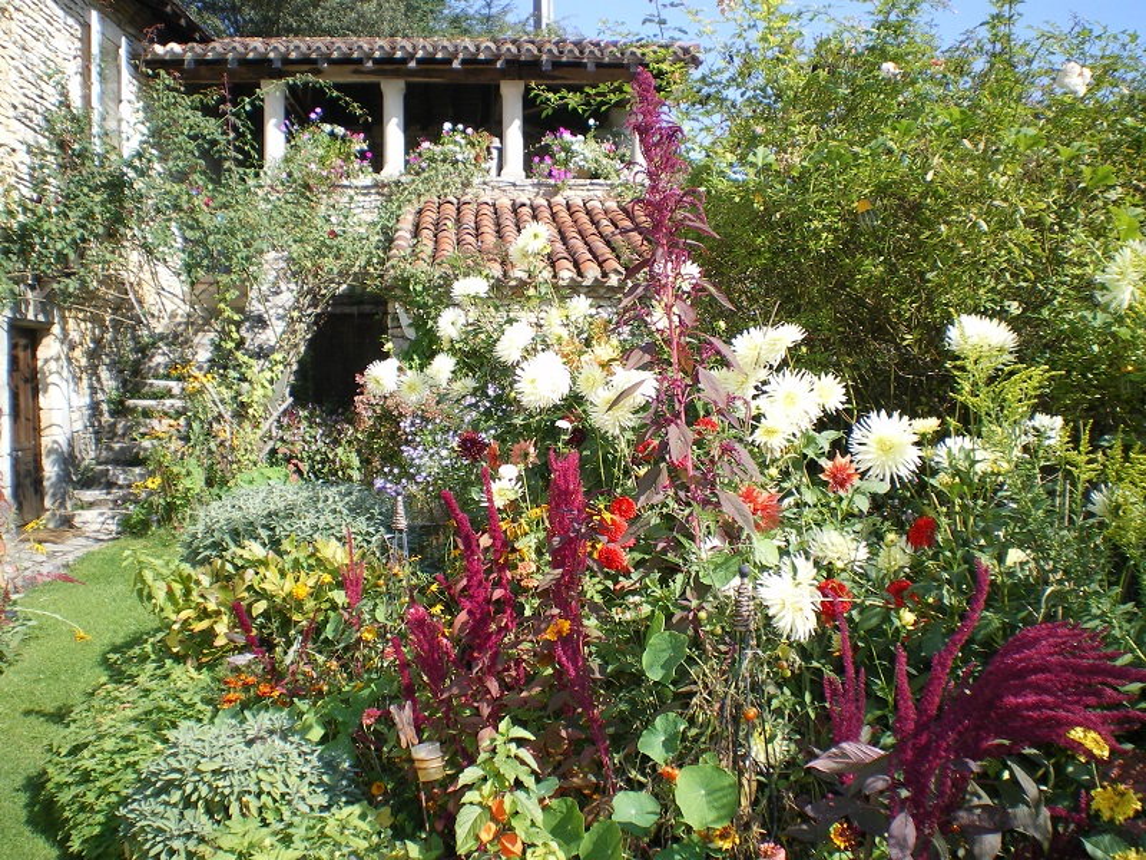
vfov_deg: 39.7
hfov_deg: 51.4
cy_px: 430
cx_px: 573
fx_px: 1192
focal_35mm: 36
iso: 64
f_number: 4.6
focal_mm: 6.3
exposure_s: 1/200
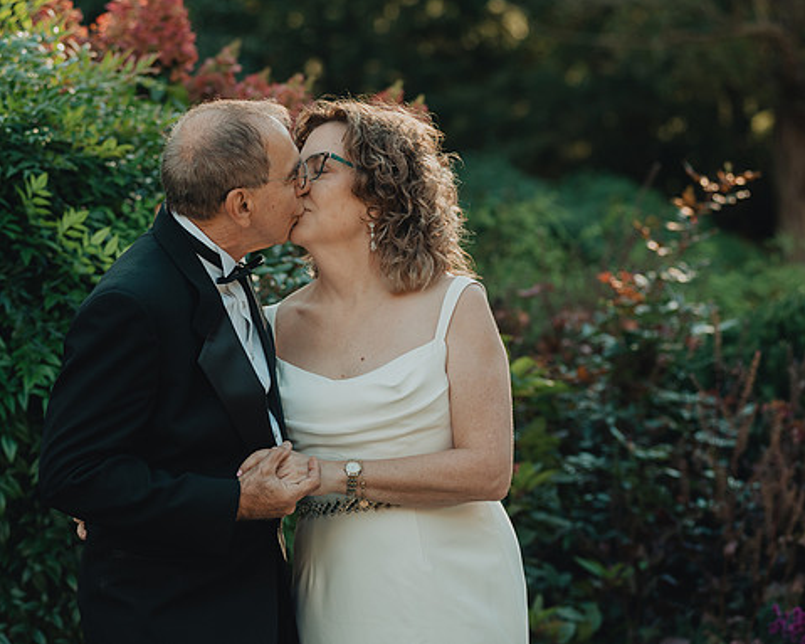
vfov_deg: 12.6
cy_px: 322
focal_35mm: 122
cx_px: 353
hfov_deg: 15.8
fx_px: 2906
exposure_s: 1/400
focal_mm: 105
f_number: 3.5
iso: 200
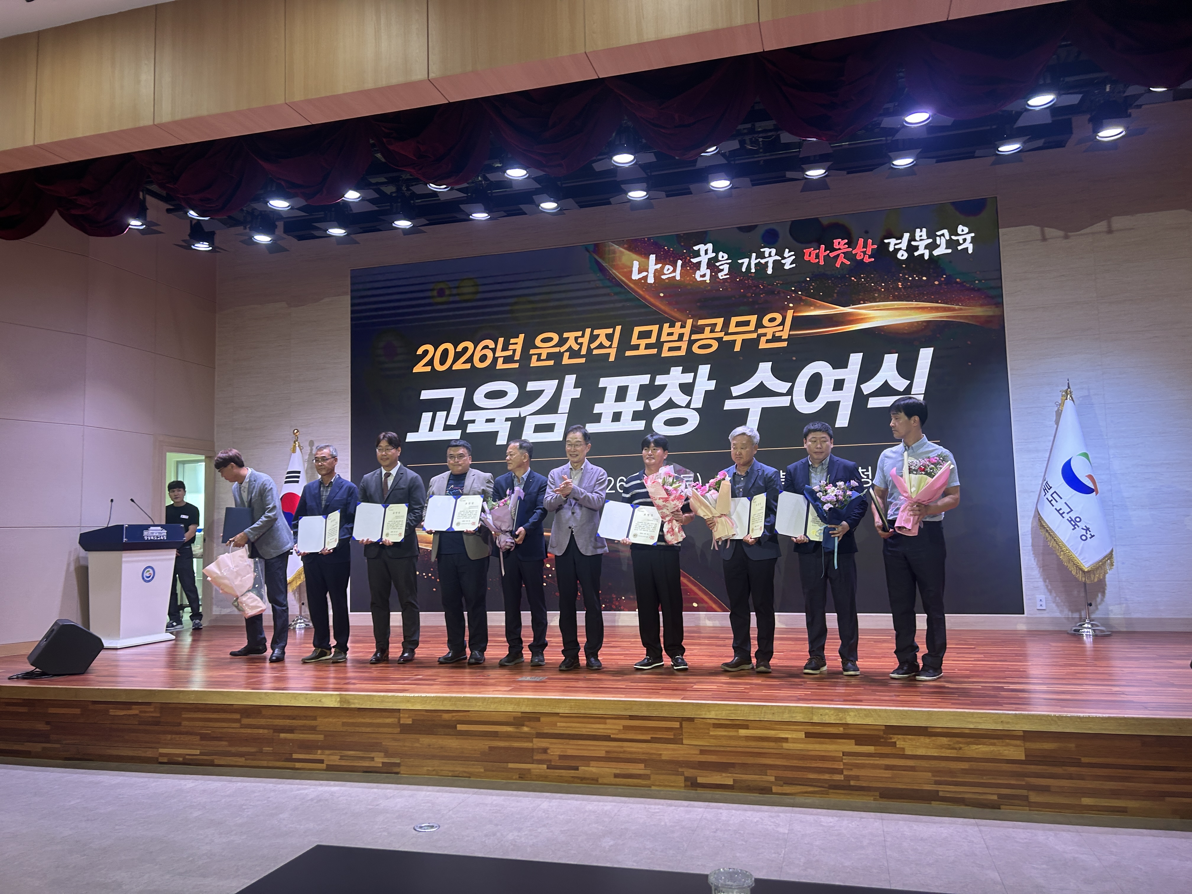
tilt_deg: +4.2
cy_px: 447
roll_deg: -0.9
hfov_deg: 67.3
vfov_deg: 53.1
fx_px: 895
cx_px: 596
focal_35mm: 26
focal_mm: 5.7
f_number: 1.5
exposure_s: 1/120
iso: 64
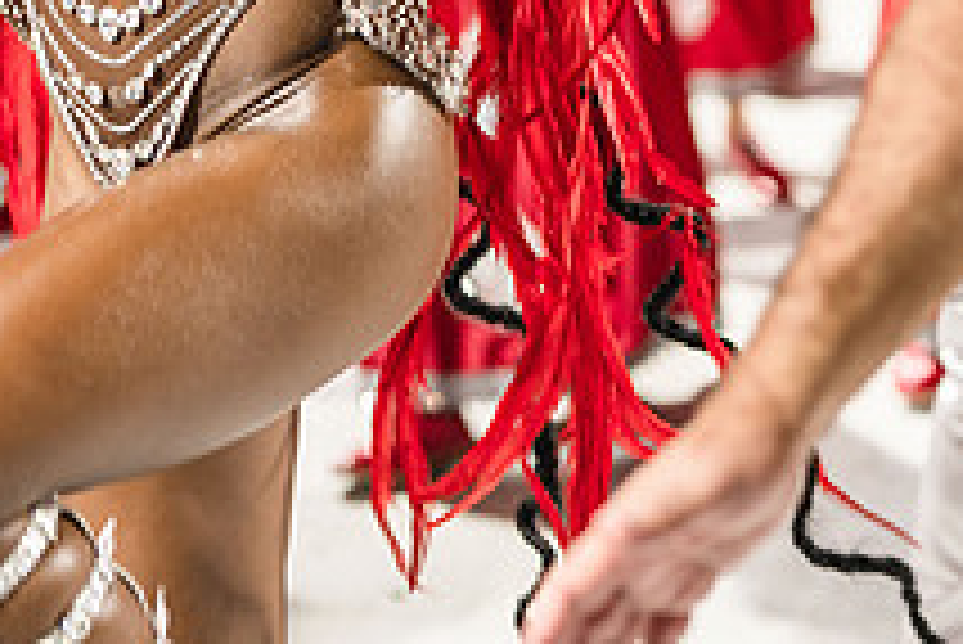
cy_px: -252
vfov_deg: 12.5
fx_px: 2811
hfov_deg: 19.4
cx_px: 302
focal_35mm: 105
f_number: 1.8
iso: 320
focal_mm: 50
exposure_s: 1/320
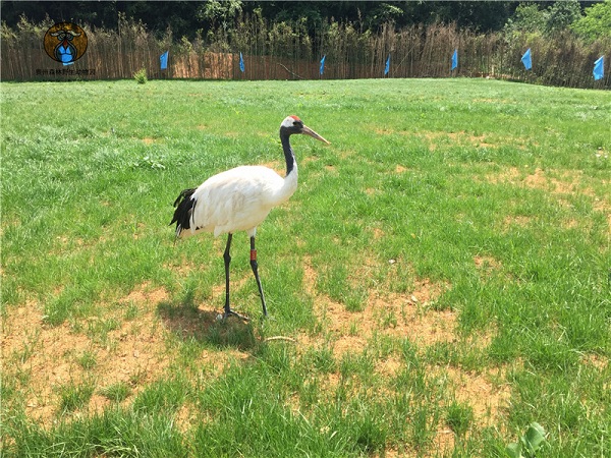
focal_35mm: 29
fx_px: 512
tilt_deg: -11.9
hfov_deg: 61.7
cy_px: 229
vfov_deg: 48.2
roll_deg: -1.6
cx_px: 306
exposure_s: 1/1014
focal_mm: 4.15
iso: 32
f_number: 2.2
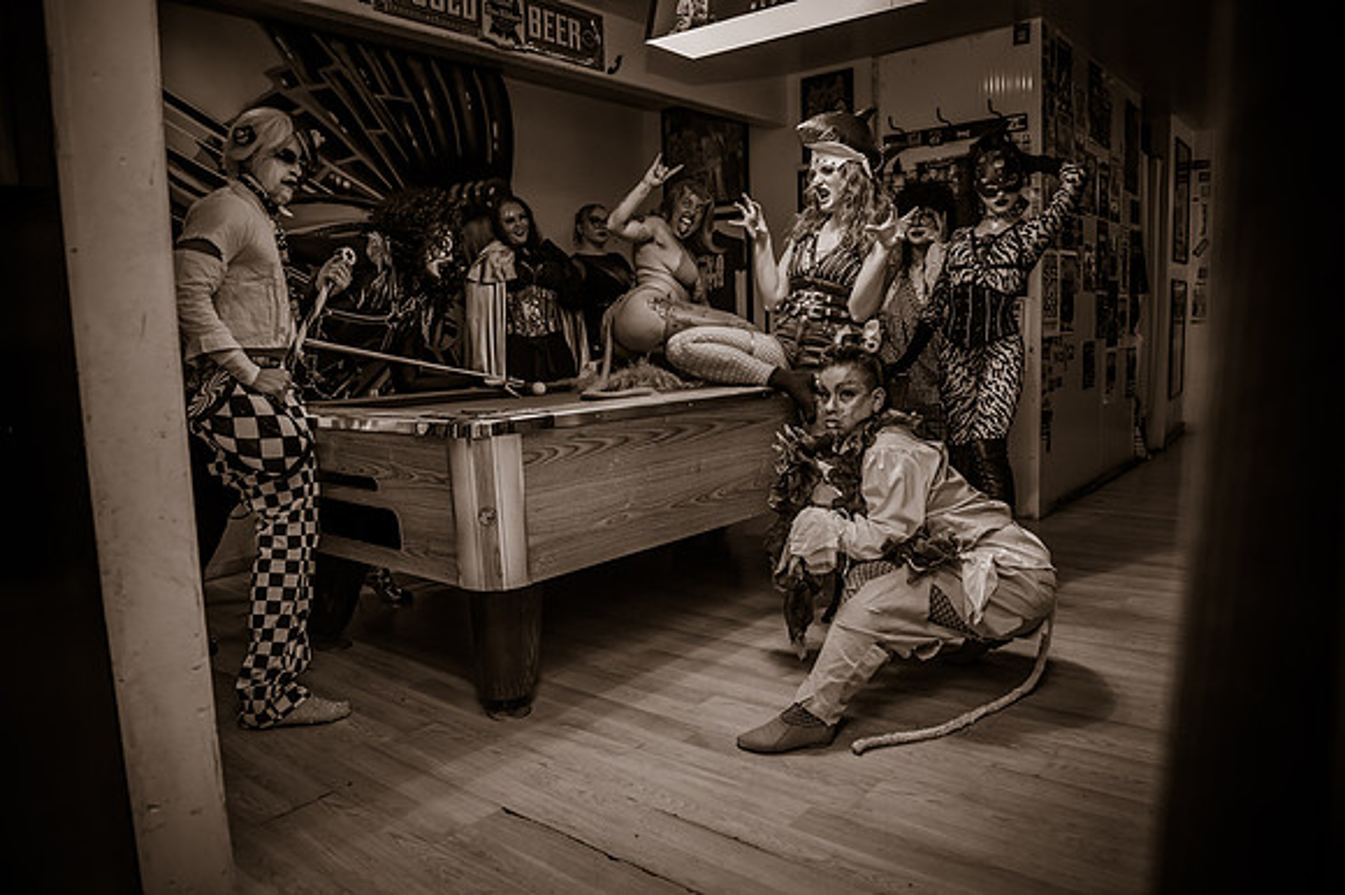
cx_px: 672
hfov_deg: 73.8
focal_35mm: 24
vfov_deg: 53.1
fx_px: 896
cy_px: 448
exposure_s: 1/200
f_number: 4
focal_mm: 24
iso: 2000
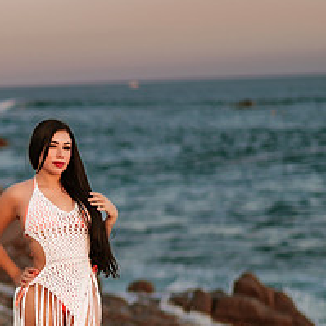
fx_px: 1534
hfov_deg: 11.9
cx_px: -59
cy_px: 230
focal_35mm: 144
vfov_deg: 12.1
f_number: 1.4
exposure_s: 1/1000
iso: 100
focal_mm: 58
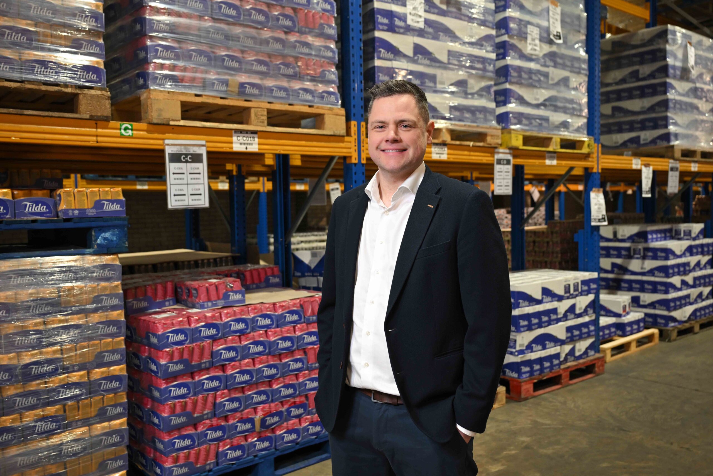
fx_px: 634
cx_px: 356
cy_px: 238
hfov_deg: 58.7
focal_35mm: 32
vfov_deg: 41.1
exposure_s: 1/60
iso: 1250
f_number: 4
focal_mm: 32
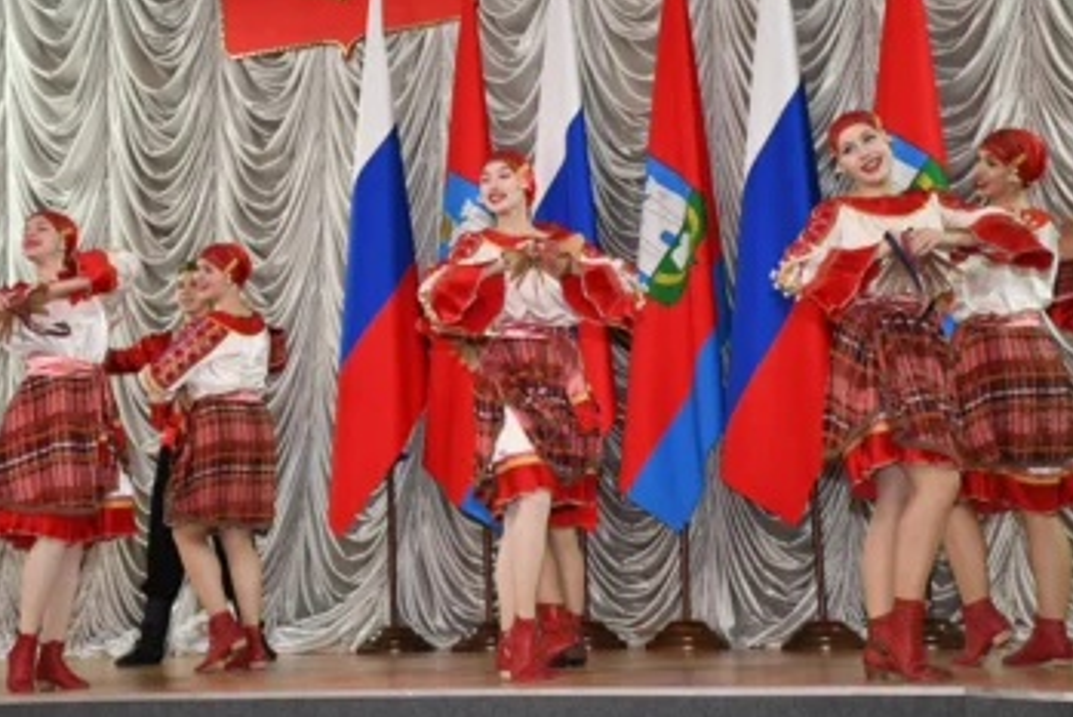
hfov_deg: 23.6
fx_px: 2564
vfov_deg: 15.9
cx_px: 461
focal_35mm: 86
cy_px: 331
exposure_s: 1/125
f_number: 5
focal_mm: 50
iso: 5000
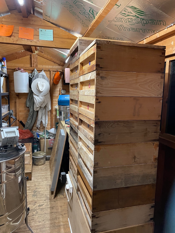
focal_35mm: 26
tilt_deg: -7.4
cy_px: 116
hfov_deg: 53.1
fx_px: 175
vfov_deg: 67.3
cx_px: 88
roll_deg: -1.6
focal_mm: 4.2
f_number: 1.6
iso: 320
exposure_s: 1/50
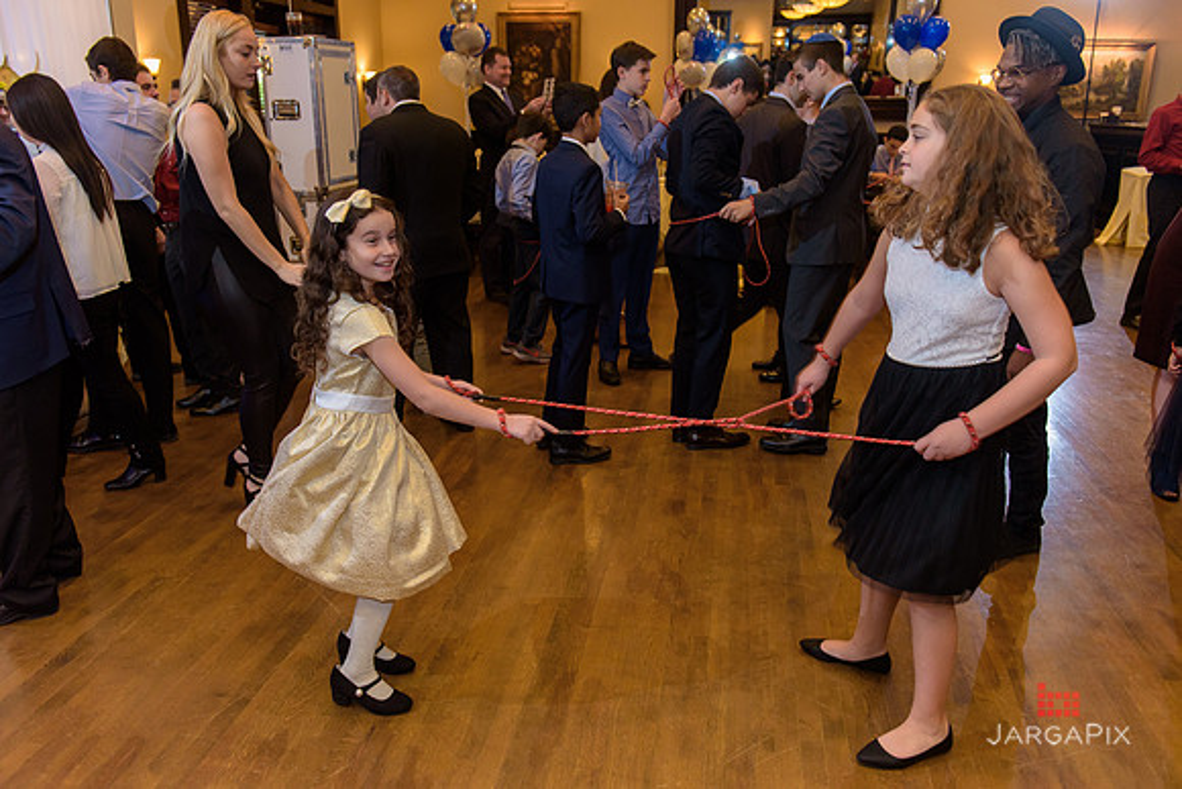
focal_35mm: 29
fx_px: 952
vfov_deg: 45.0
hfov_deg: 63.6
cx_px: 591
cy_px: 394
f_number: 3.2
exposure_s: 1/125
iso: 1600
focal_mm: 29
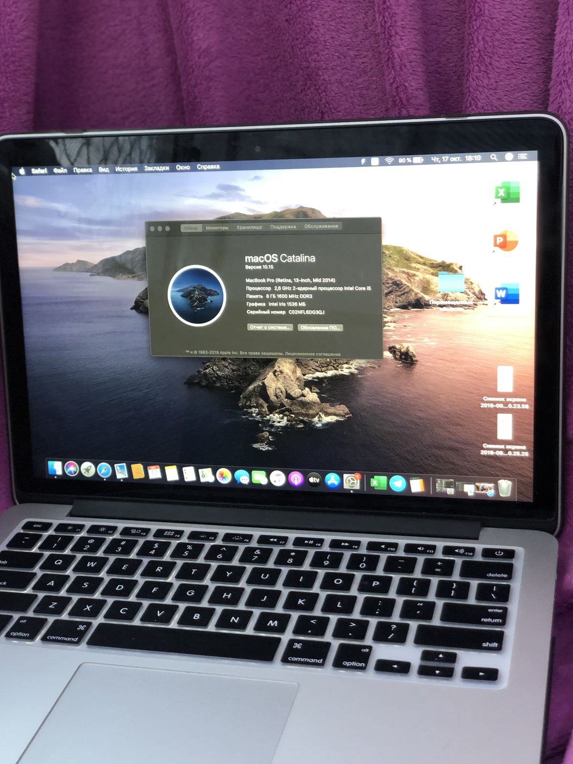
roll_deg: -0.3
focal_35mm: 53
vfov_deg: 36.2
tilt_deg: -24.3
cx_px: 282
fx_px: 1170
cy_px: 383
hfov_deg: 27.5
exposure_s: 1/33
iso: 125
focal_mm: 6
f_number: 2.4
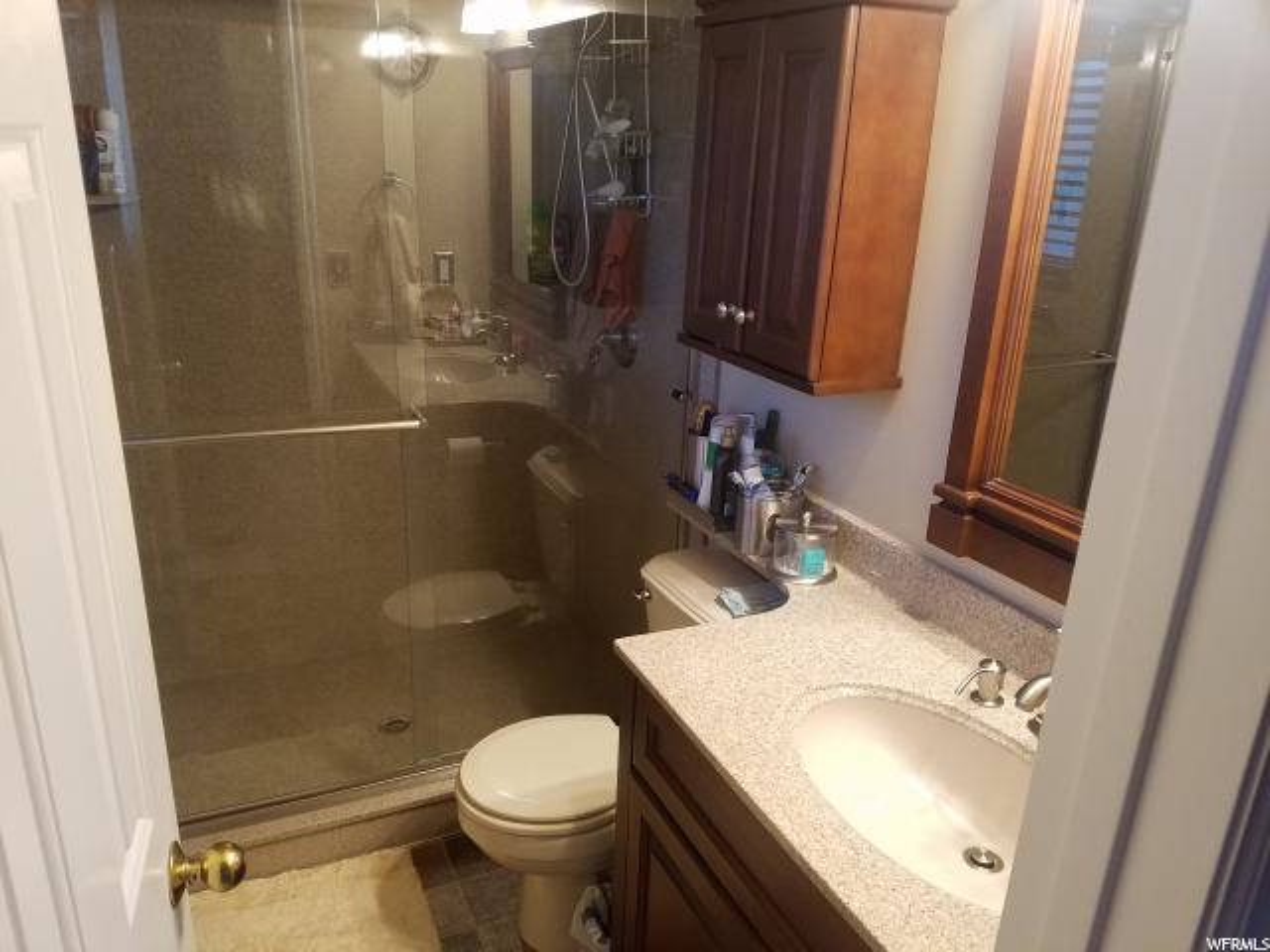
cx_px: 635
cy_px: 476
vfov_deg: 53.1
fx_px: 954
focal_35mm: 26
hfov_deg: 67.3
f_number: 1.7
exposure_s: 1/30
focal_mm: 4.2
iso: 160
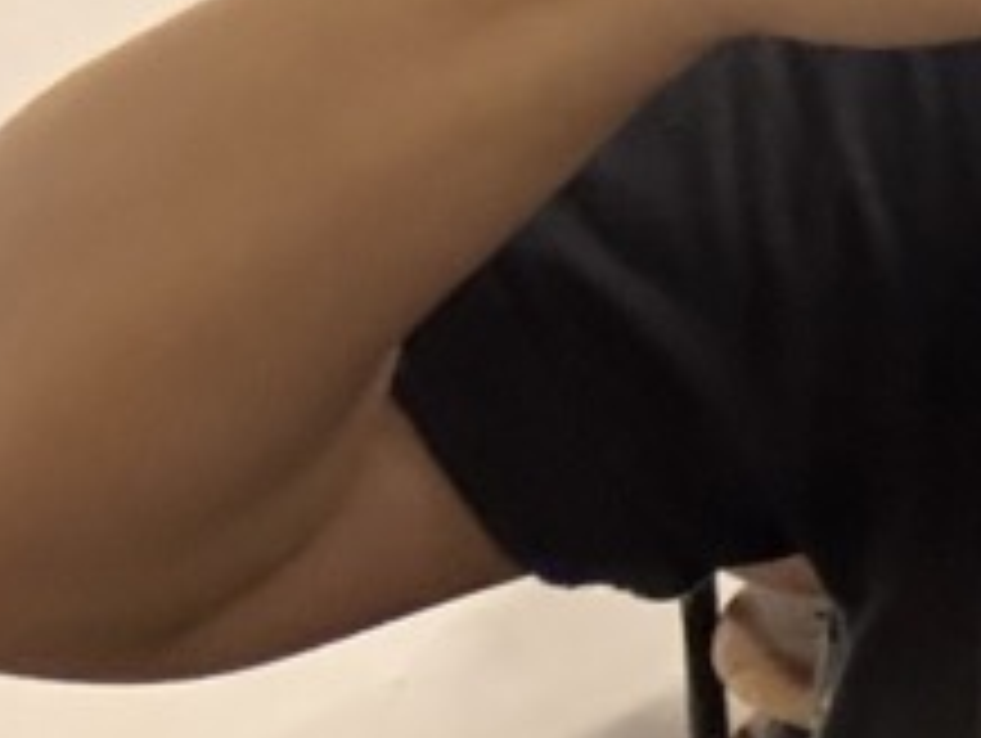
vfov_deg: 11.0
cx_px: 2574
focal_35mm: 135
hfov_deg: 11.3
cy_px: 540
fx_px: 3830
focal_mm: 2.69
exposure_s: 1/33
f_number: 1.9
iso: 320
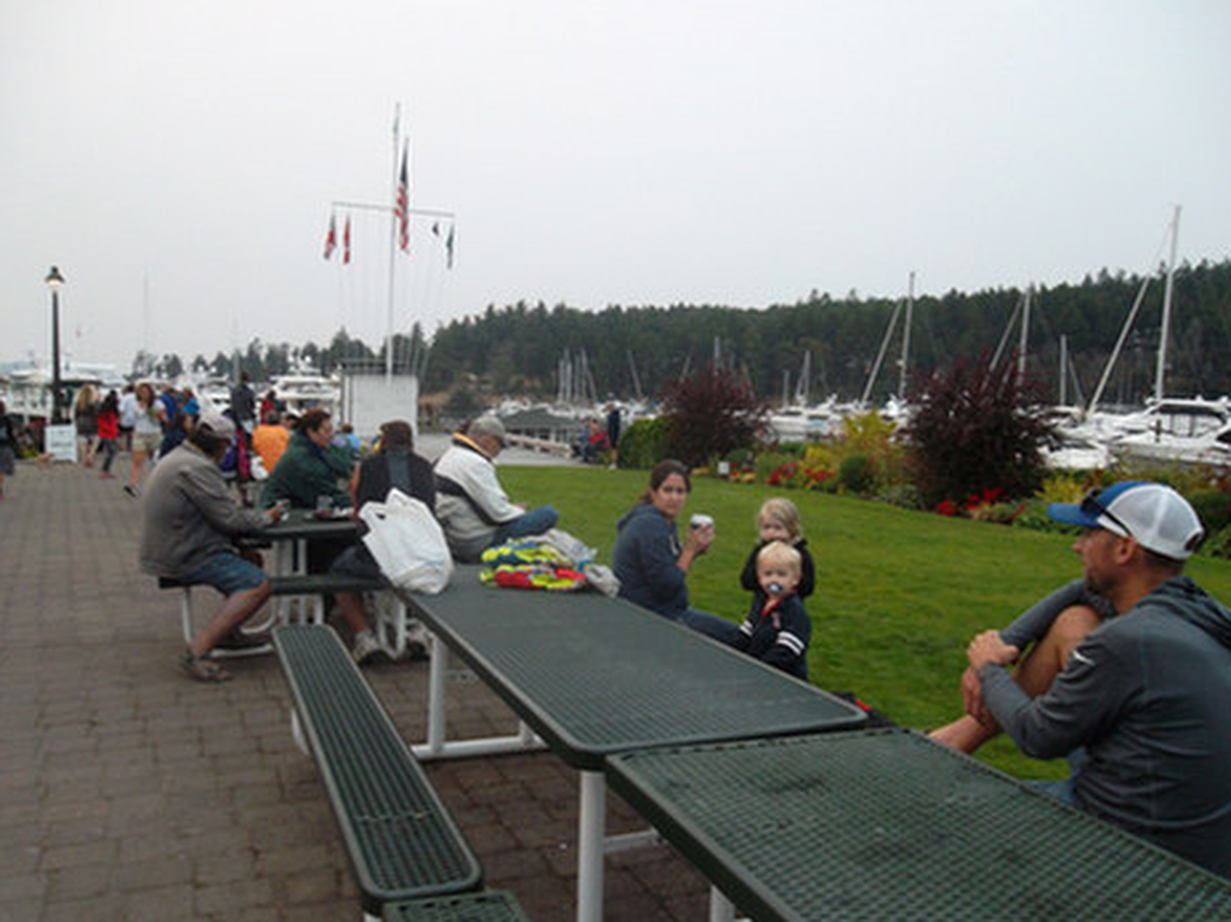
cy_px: 446
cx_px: 609
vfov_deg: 49.7
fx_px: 995
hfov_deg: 63.5
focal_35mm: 28
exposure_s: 1/45
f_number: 3.5
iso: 160
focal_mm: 4.9
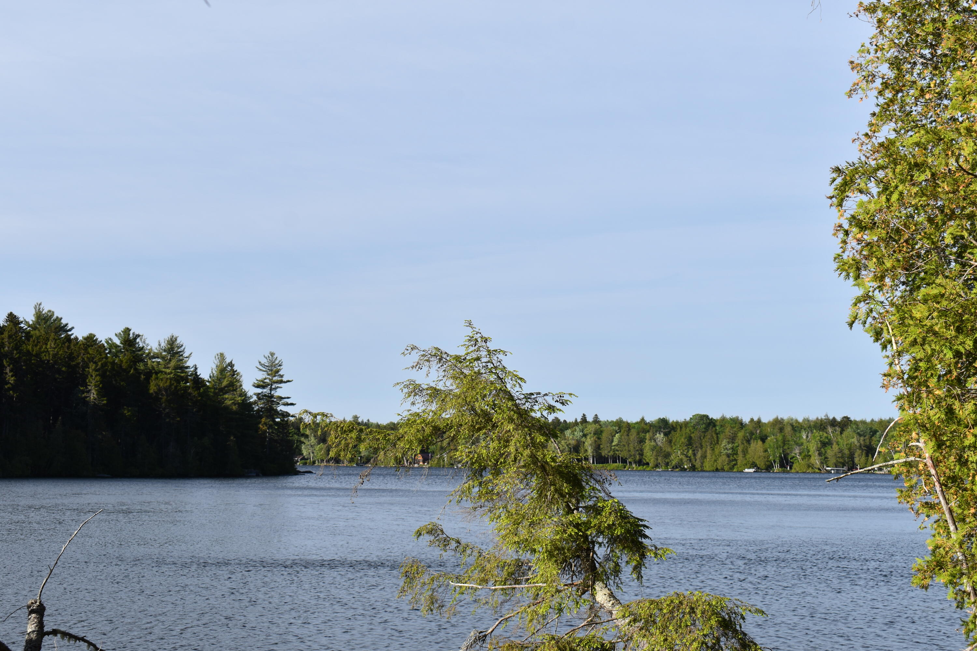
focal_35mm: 54
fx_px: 1465
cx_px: 488
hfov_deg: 36.9
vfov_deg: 25.1
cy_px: 326
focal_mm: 36
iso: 100
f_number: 9
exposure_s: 1/320
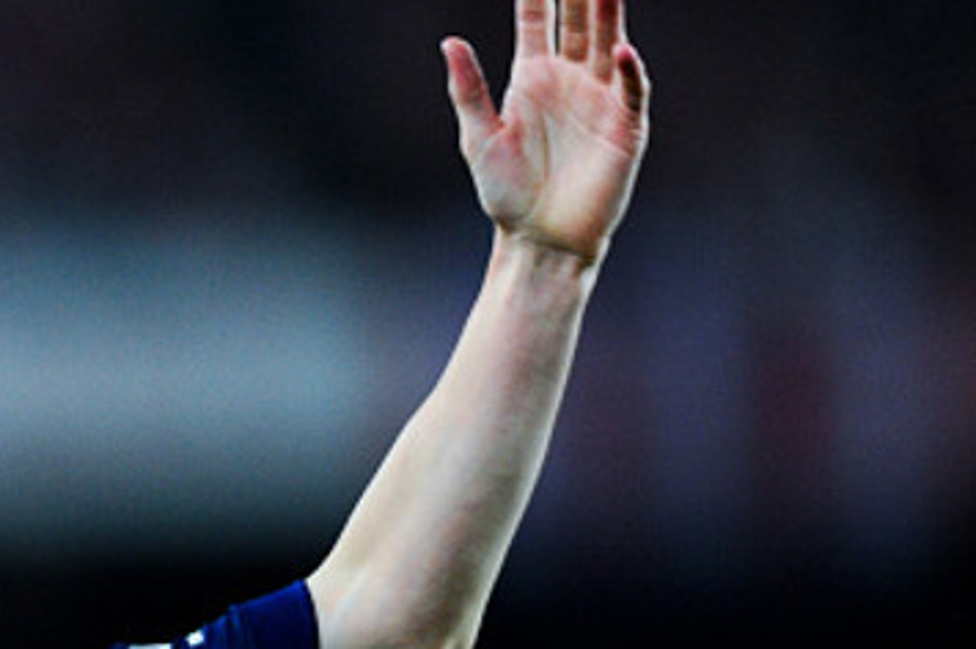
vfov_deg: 1.5
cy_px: 522
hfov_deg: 2.3
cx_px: -60
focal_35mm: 901
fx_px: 24404
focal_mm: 400
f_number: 3.2
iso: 2000
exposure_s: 1/1000
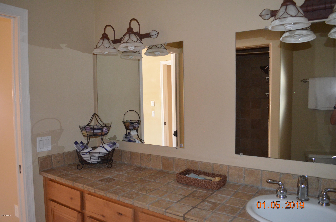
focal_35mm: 27
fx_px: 251
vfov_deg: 47.7
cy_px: 111
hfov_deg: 67.5
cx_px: 168
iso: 3200
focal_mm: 18
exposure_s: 1/60
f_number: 3.5
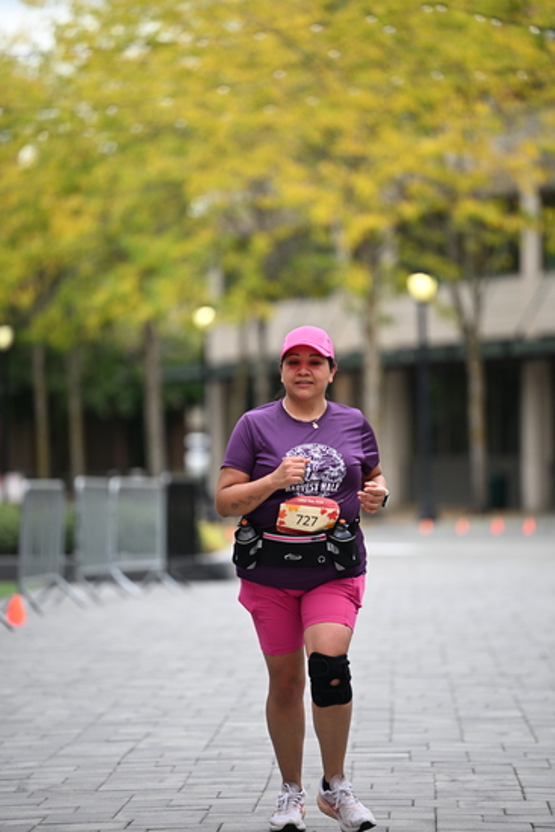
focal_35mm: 185
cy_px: 416
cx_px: 278
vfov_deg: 11.1
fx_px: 4275
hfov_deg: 7.4
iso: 640
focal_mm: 185
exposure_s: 1/1600
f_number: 2.8
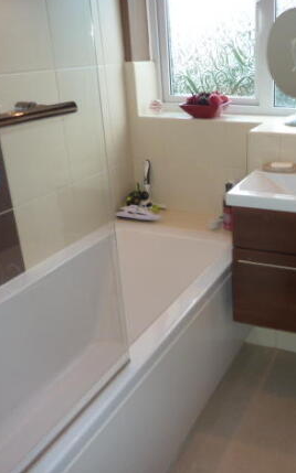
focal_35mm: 36
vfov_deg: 54.0
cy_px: 234
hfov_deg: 34.1
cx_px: 245
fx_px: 465
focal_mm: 4.1
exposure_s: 1/30
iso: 100
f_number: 3.3
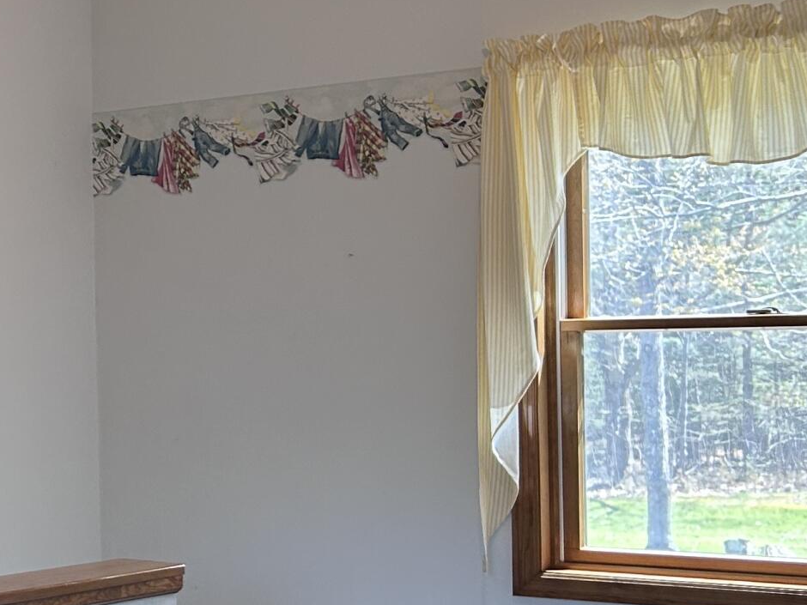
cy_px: 342
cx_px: -306
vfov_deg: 17.8
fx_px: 1935
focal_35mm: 83
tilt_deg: +0.2
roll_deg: +1.2
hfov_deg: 20.9
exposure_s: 1/120
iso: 80
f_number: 1.5
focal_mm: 5.7
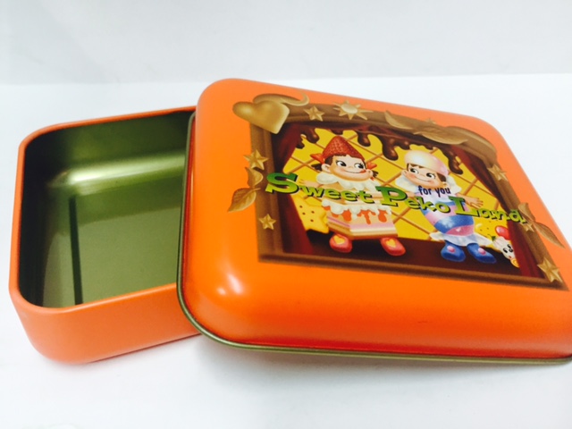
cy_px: 214
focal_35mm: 29
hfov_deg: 61.7
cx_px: 286
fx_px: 479
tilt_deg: -42.2
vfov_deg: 48.2
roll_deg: -4.9
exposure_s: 1/33
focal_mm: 4.15
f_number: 2.2
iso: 64
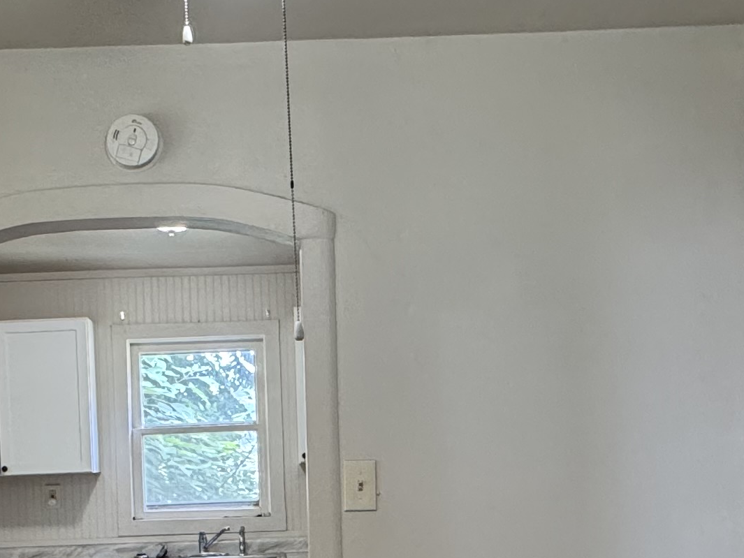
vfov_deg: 26.7
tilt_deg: +0.2
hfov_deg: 35.7
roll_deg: +1.9
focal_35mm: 53
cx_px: 231
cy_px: 483
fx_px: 1139
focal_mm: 2.22
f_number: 2.2
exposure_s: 1/60
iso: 320
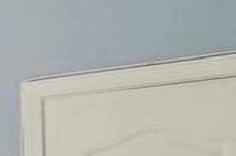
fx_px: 687
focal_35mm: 105
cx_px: -407
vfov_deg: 11.2
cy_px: 356
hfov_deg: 12.5
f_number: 4
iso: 400
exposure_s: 1/125
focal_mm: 10
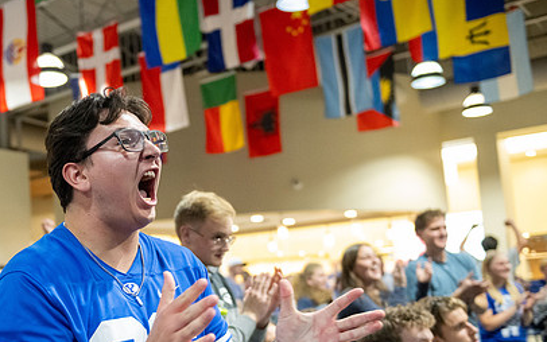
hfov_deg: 38.9
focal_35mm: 51
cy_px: 231
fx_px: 760
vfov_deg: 25.2
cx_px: 162
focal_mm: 35
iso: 6400
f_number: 2.8
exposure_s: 1/250
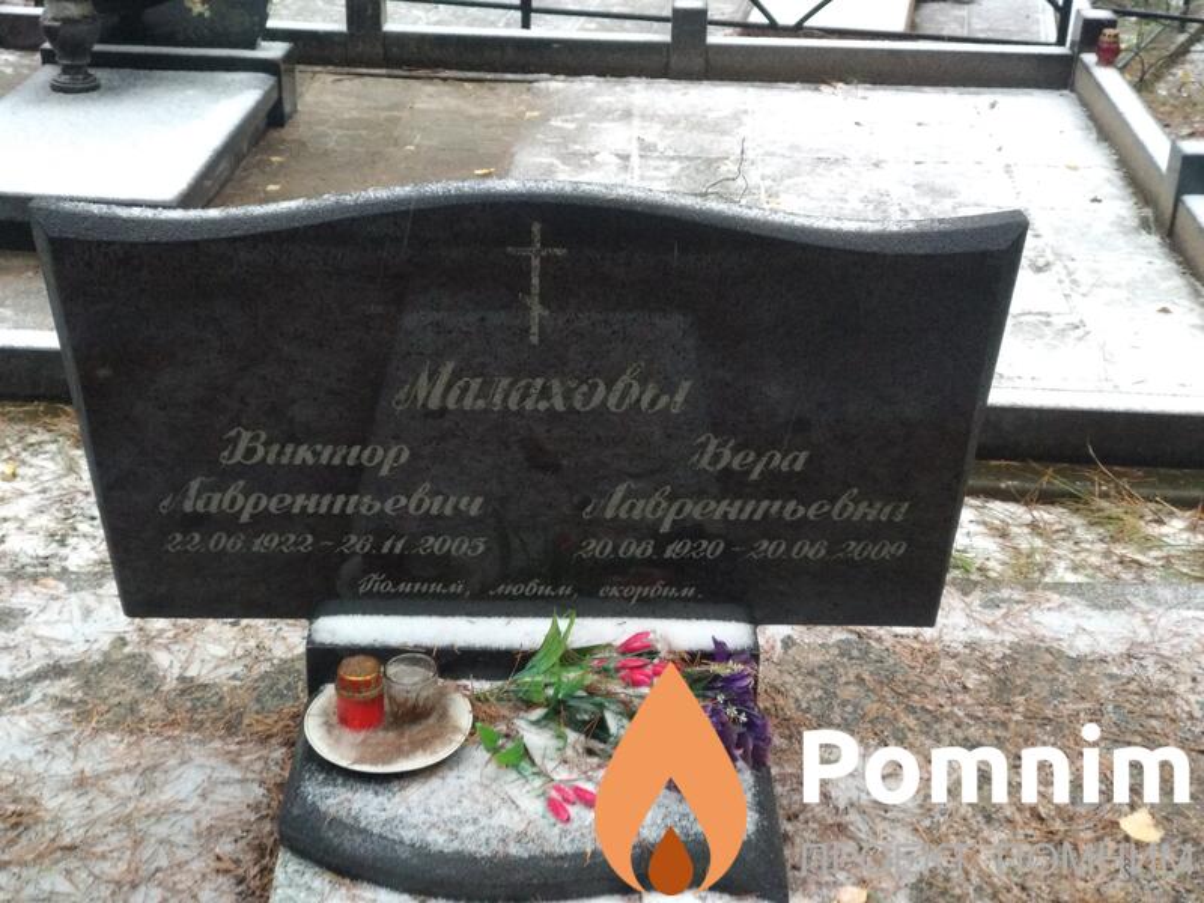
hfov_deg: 36.8
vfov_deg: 28.0
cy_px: 452
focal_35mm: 52
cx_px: 602
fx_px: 1809
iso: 800
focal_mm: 5.99
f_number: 2.6
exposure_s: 1/40
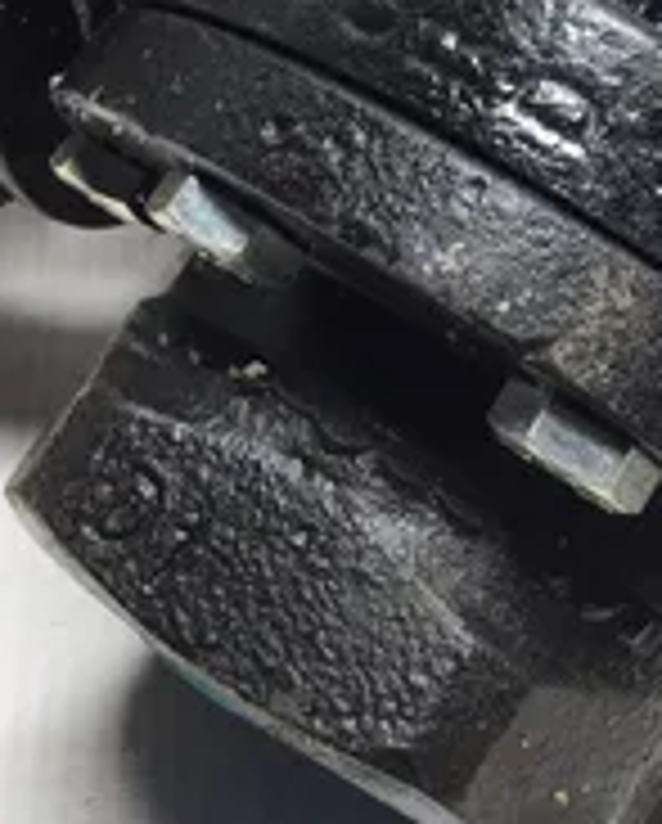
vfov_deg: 28.0
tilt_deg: -43.7
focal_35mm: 66
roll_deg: -6.6
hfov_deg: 22.7
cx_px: 581
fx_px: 1612
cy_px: 153
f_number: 2.4
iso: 50
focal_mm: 3.3
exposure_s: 1/120
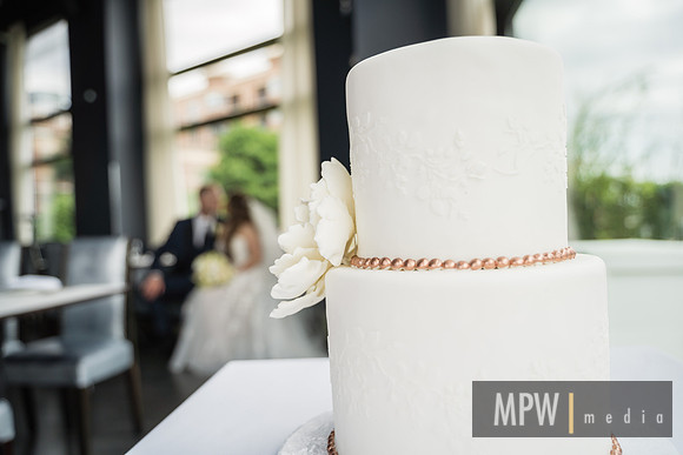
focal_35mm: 30
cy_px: 228
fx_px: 569
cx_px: 342
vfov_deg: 43.6
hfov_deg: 61.9
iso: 100
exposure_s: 1/250
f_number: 3.2
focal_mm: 30
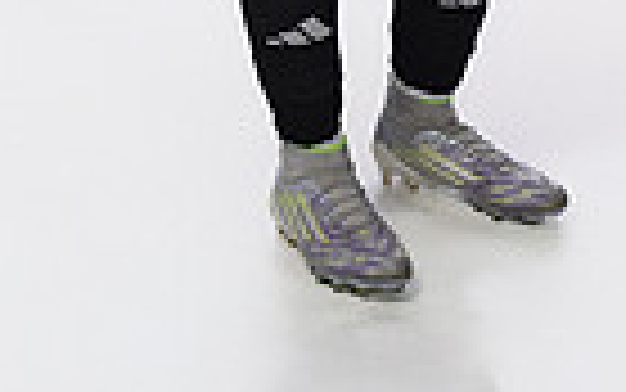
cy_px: -568
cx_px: 374
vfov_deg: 6.4
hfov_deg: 10.7
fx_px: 3328
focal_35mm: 195
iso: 800
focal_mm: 59
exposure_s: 1/250
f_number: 8
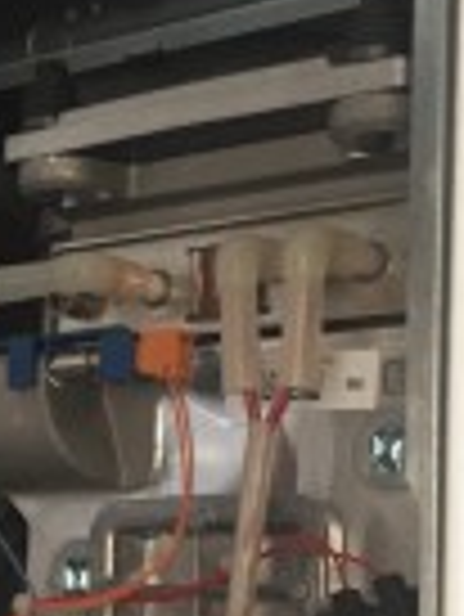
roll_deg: -2.9
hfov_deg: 13.1
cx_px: -207
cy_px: 508
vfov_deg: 18.0
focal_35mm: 108
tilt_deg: +7.5
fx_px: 1927
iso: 250
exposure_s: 1/17
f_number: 2.2
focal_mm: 4.15
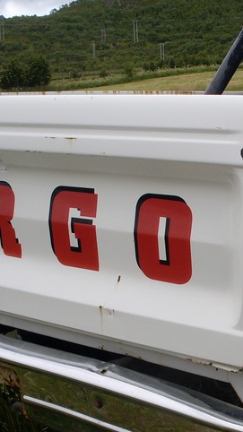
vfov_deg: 28.9
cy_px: 272
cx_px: 221
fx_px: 837
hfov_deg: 16.3
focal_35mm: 73
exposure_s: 1/125
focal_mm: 6.3
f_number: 8.4
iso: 80
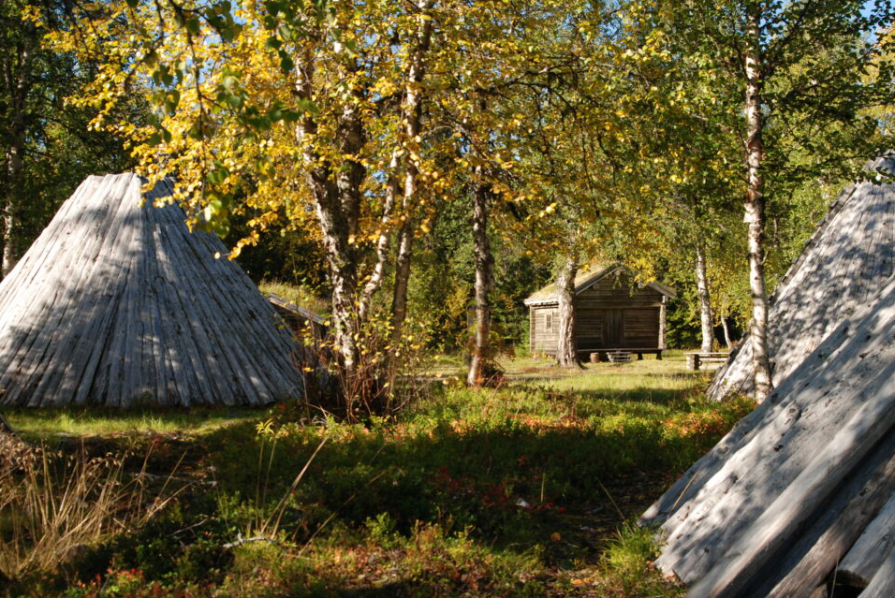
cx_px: 448
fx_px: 1120
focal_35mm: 45
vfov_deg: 29.9
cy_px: 285
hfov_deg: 43.6
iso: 200
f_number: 7.1
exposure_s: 1/200
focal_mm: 28
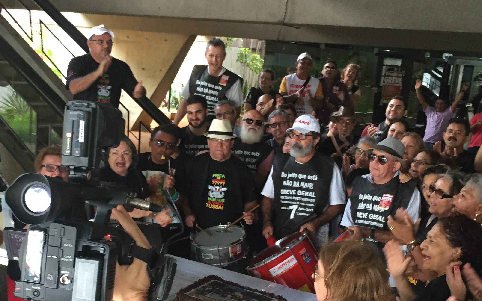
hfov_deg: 41.7
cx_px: 207
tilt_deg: -15.6
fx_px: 630
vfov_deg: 26.6
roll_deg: -4.5
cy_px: 217
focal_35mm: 48
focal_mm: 4.15
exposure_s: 1/30
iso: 160
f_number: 2.2
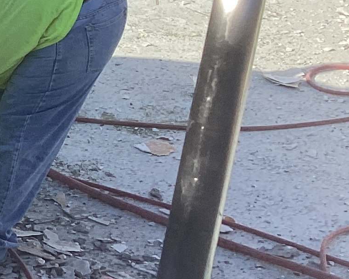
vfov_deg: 11.6
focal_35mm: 131
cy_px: -6
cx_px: -402
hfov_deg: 12.5
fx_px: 1353
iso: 25
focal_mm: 3.3
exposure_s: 1/905
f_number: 2.4
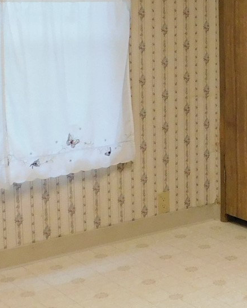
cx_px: 346
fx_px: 767
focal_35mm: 84
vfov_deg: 22.6
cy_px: 94
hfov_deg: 16.9
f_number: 3
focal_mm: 4
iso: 400
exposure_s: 1/30
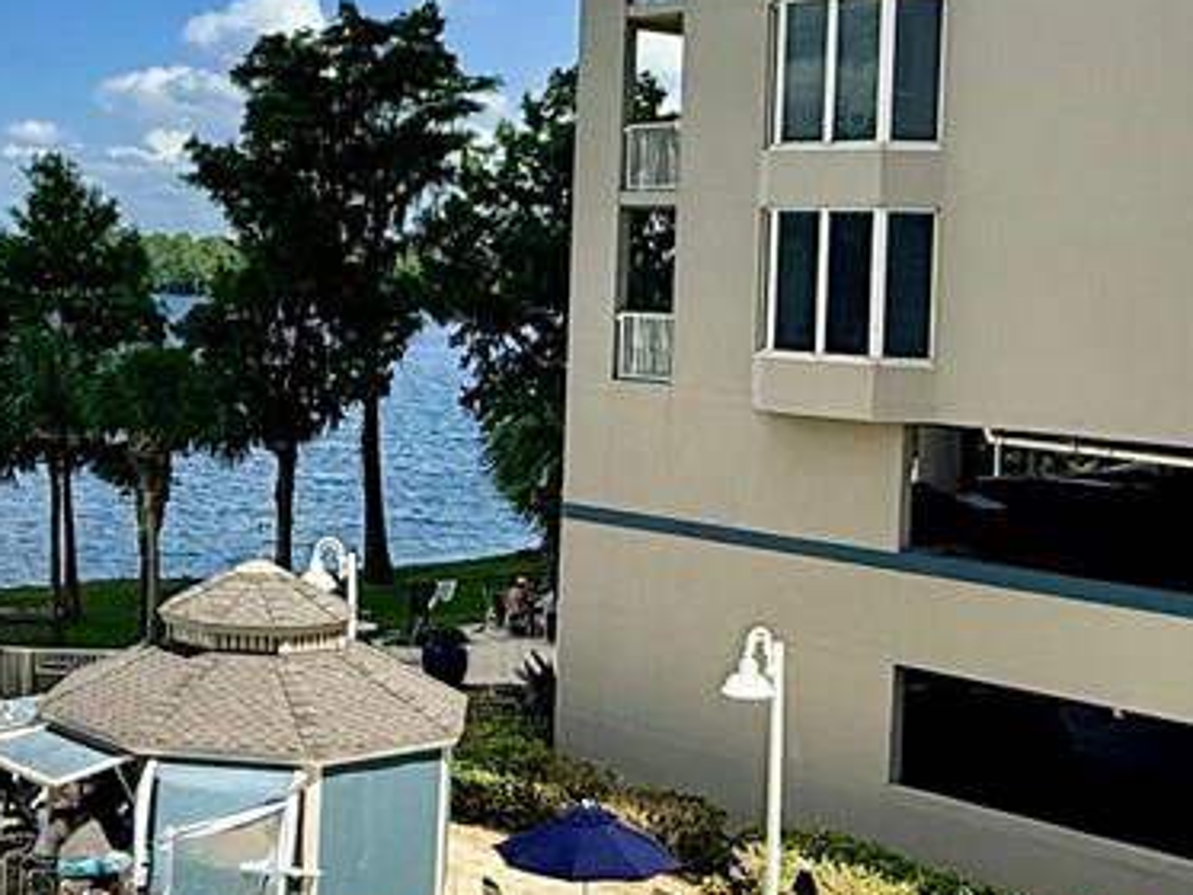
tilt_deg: -1.2
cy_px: 297
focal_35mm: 60
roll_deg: -2.5
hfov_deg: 31.1
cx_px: 189
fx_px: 2068
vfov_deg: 24.3
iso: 50
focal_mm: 2.22
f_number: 2.2
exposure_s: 1/3125
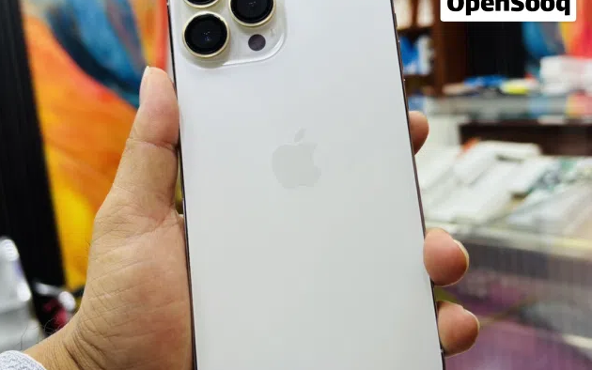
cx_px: 299
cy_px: 157
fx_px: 452
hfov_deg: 66.5
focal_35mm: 28
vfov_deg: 44.4
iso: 64
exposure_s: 1/100
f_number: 1.6
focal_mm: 5.96
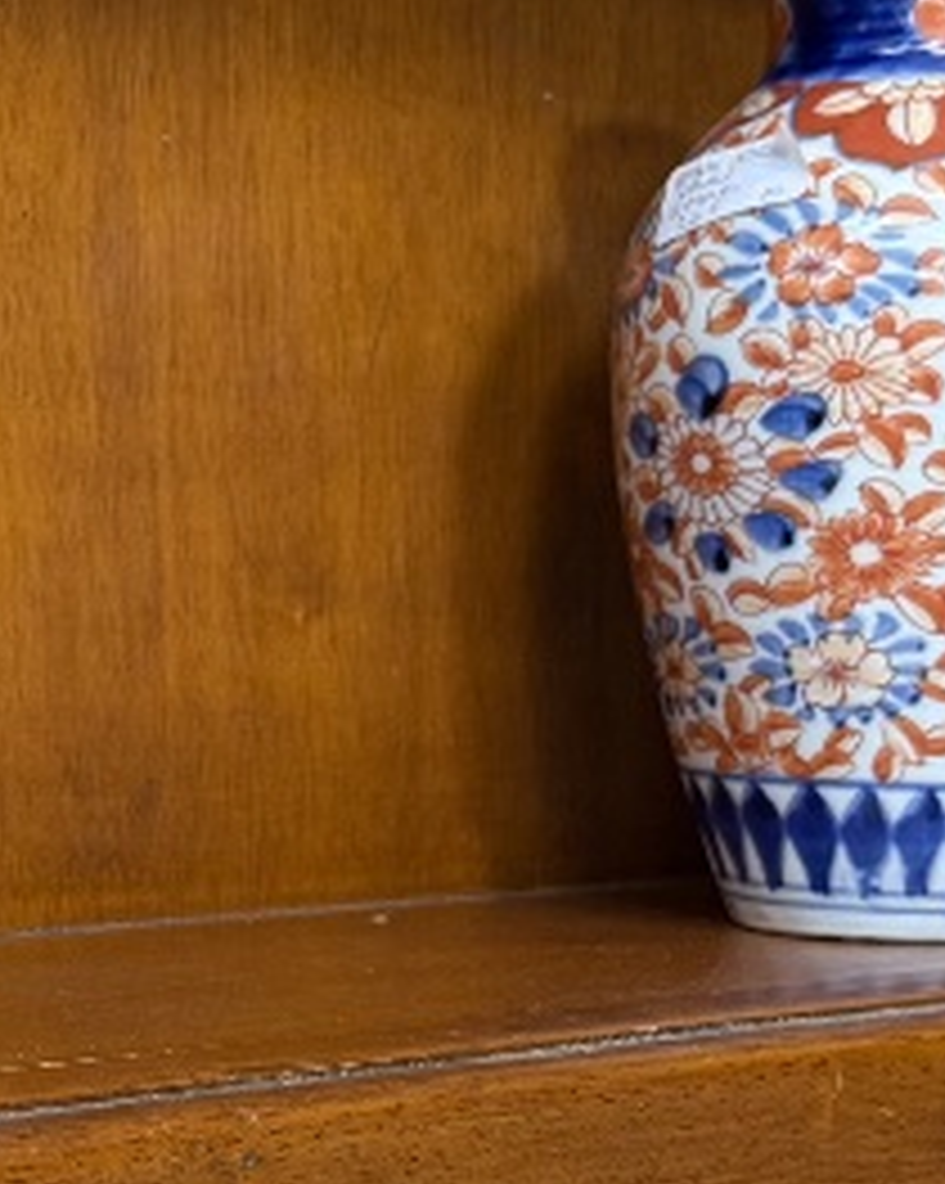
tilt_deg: -4.3
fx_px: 3745
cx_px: 14
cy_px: 792
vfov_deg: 17.9
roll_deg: -0.7
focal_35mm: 107
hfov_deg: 14.2
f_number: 1.78
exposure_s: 1/100
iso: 160
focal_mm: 6.76
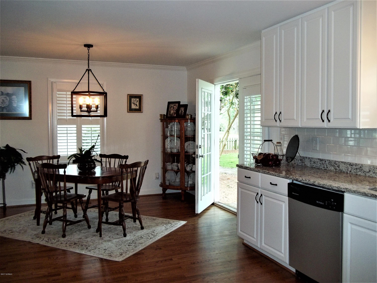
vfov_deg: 44.2
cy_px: 142
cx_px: 188
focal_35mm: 32
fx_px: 349
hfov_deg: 56.8
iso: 160
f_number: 2.9
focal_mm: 5.7
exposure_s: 1/50
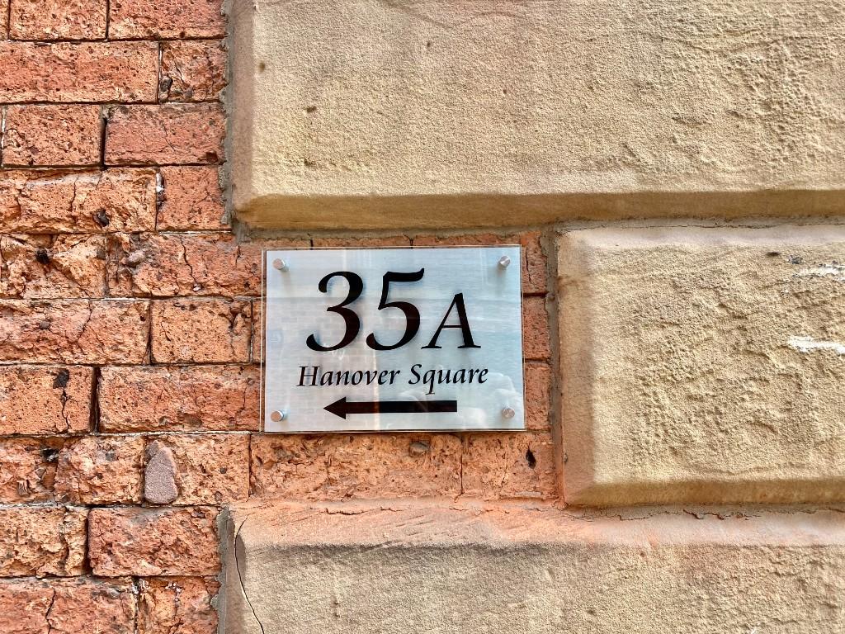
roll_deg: +1.5
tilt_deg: +4.9
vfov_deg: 53.1
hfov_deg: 67.3
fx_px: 635
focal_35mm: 26
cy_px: 317
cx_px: 422
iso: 32
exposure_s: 1/222
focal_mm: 4.25
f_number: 1.8
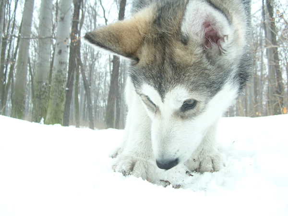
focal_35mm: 36
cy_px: 108
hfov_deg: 51.4
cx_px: 144
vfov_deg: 39.6
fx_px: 299
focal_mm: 6
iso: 144
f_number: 2.7
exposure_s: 1/57.6
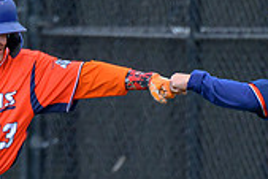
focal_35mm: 1394
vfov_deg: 1.0
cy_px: 331
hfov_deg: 1.5
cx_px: 187
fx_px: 10386
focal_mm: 200
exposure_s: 1/2000
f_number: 2.8
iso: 800
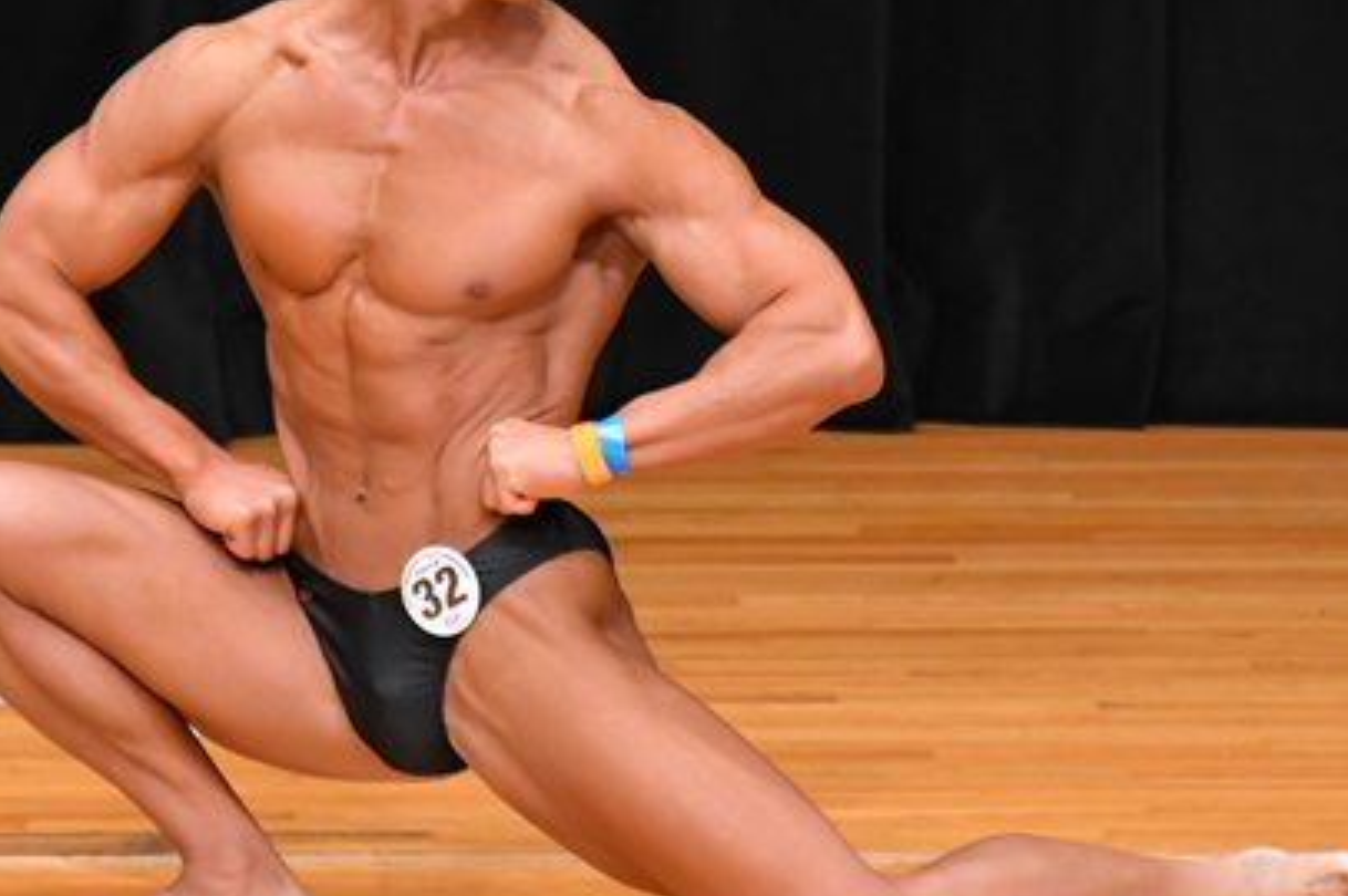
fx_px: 32175
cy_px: 319
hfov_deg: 2.4
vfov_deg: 1.6
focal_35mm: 860
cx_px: 593
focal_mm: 300
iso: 4000
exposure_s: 1/400
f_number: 5.6
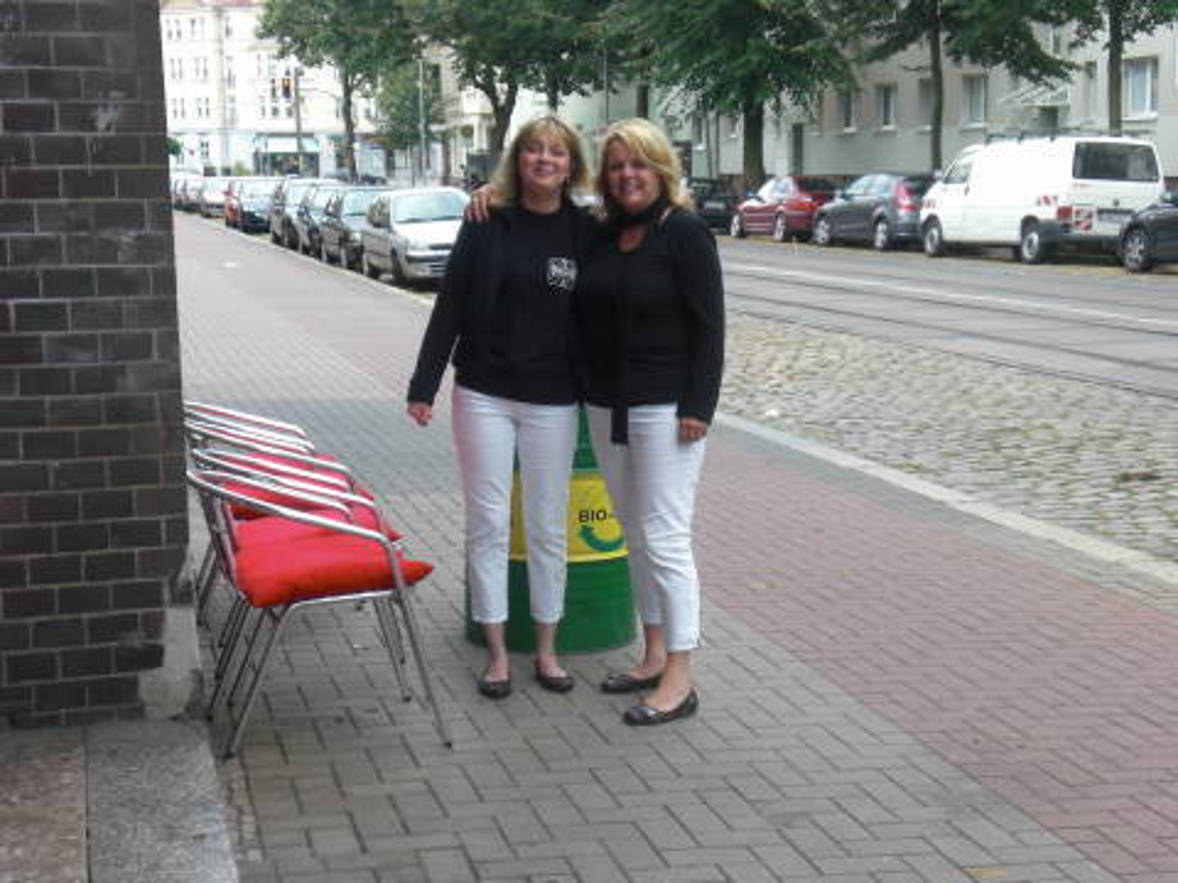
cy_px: 442
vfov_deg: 23.3
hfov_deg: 30.7
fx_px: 2144
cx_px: 589
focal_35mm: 63
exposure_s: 1/125
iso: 100
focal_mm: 10.4
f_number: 4
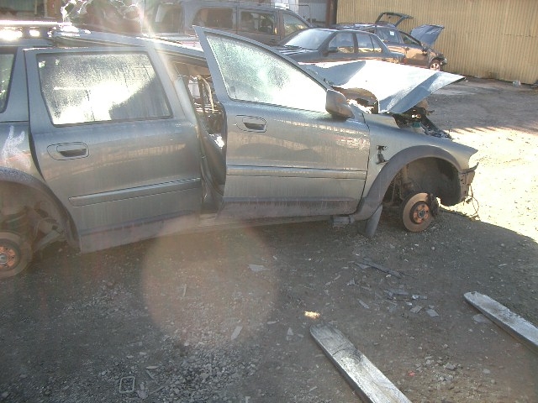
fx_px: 544
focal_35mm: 35
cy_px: 202
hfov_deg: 52.6
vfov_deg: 40.7
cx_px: 269
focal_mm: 5.8
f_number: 2.6
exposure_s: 1/125
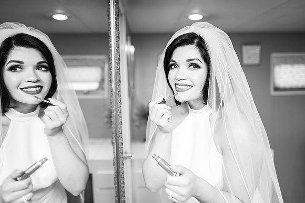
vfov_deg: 51.6
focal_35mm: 25
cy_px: 98
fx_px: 210
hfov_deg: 71.8
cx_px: 158
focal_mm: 24
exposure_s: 1/400
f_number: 1.4
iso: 250
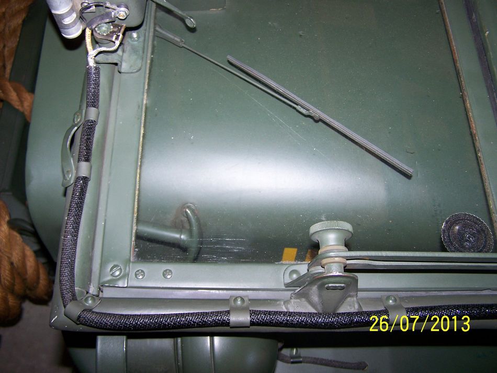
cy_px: 186
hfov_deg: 49.0
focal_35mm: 38
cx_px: 248
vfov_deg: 37.7
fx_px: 546
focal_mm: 6.3
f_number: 2.8
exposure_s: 1/60
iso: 80
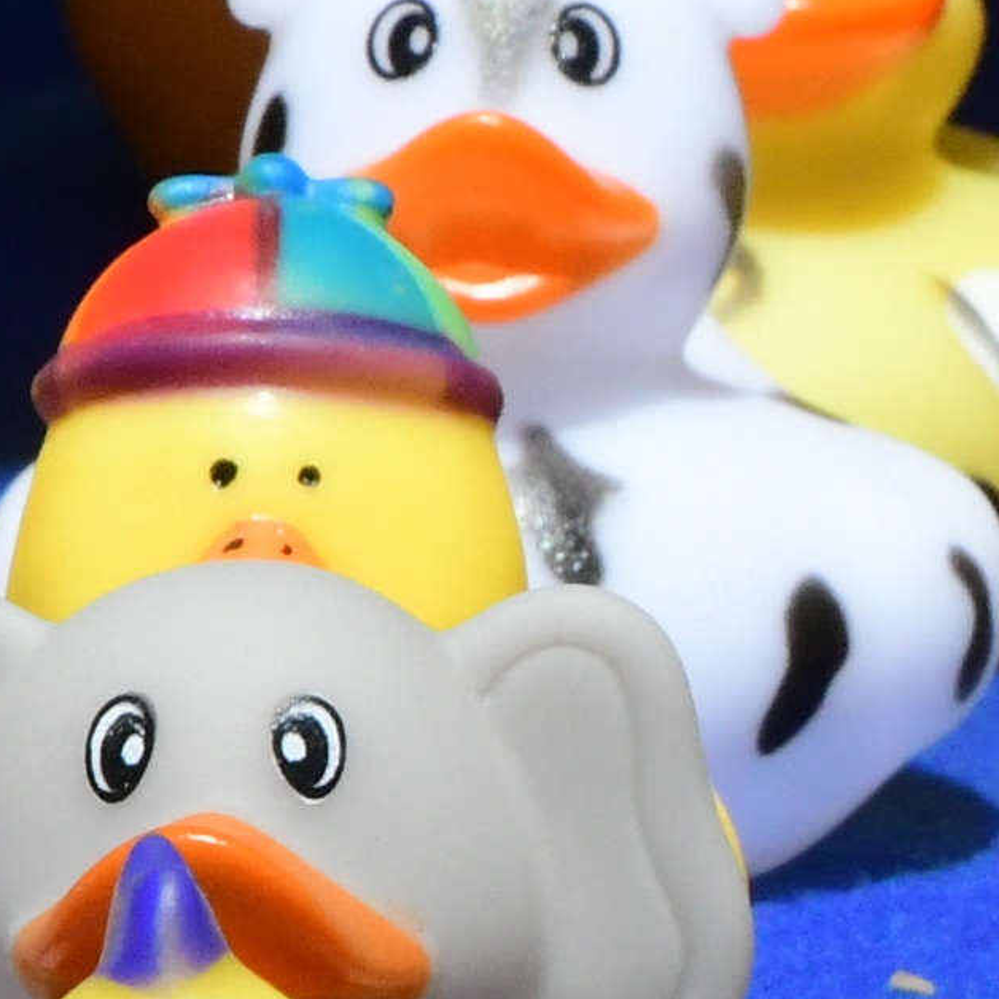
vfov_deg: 0.9
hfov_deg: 0.9
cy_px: 1051
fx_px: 63636
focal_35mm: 1949
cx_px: 1801
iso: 2000
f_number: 18
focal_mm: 230
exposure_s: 1/1250
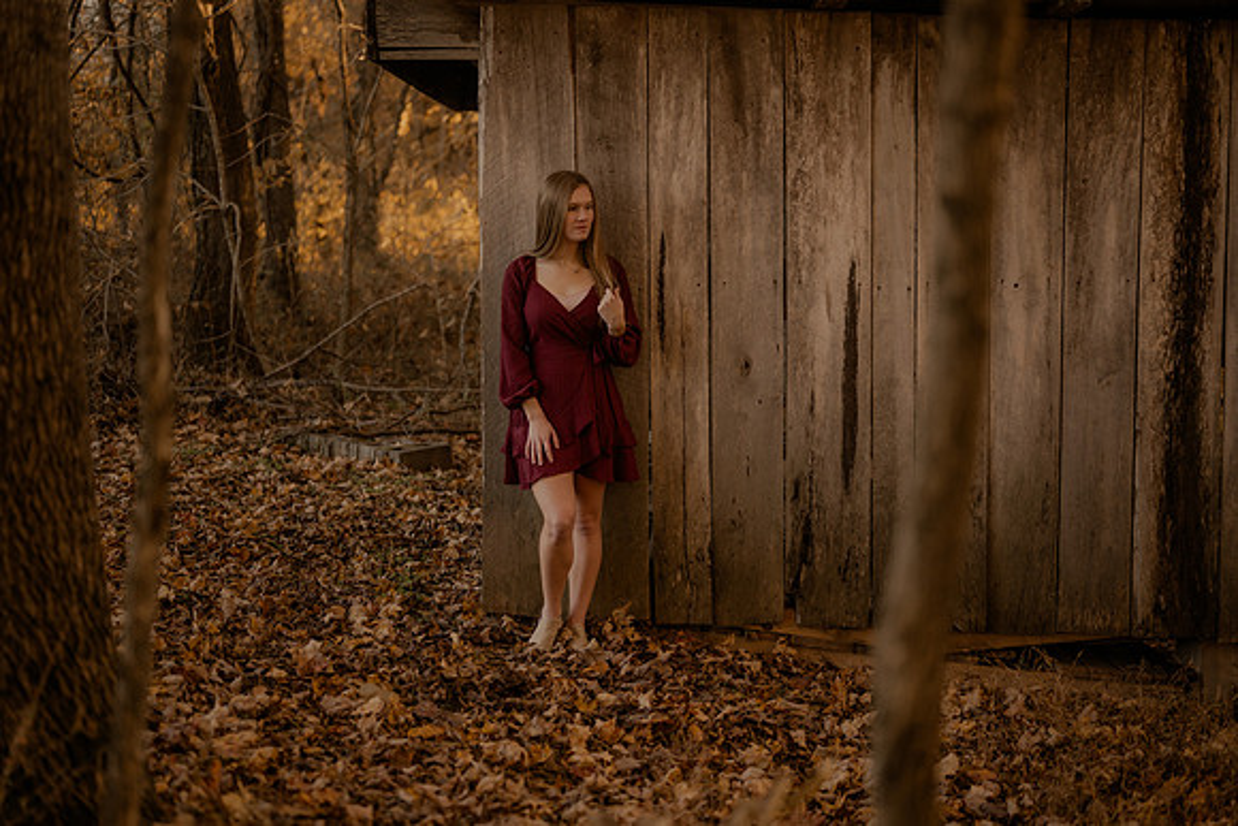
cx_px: 619
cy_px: 413
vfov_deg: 25.7
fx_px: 1807
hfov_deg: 37.8
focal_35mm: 53
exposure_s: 1/500
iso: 250
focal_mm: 50
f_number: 1.8
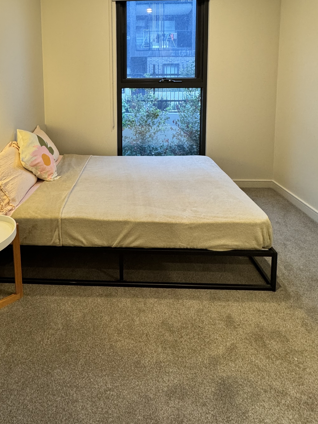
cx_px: 121
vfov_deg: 73.4
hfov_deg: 62.7
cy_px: 106
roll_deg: +0.3
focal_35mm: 21
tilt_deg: -4.7
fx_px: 257
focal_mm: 2.22
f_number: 2.2
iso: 250
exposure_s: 1/50
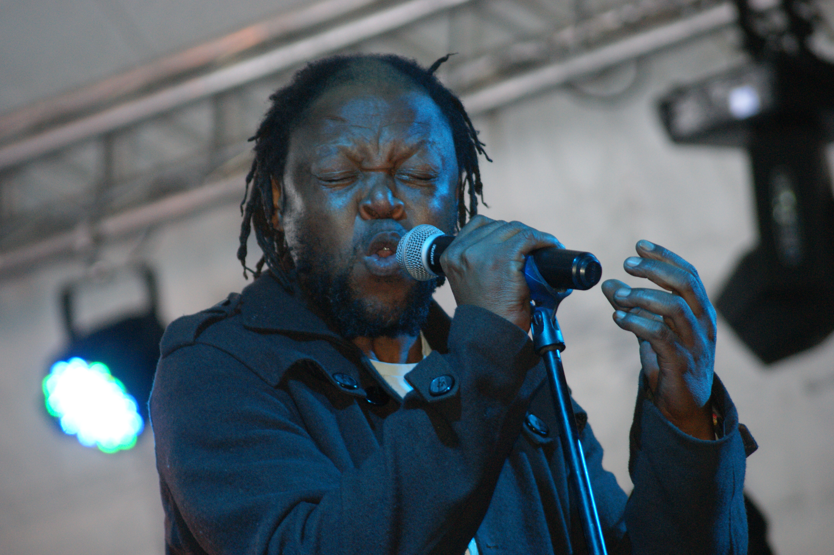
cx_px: 423
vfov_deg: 4.8
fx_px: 6622
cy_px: 275
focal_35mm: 286
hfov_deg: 7.2
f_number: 4.5
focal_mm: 180
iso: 400
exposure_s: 1/125
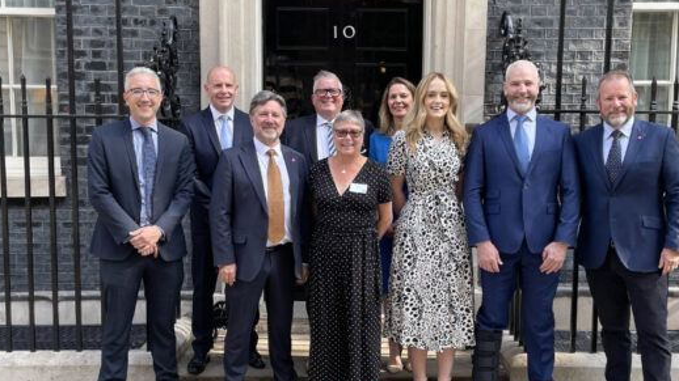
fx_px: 756
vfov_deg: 28.3
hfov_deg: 48.3
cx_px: 364
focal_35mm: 42
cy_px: 204
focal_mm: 4.2
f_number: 1.6
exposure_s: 1/134
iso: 32
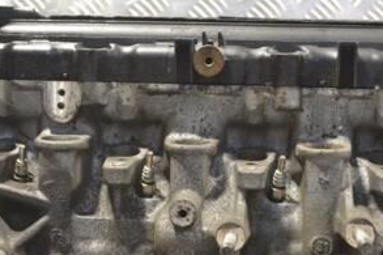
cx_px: 178
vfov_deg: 15.3
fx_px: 947
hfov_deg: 22.9
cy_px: 126
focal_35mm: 89
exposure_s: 1/160
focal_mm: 29
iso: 3200
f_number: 6.3
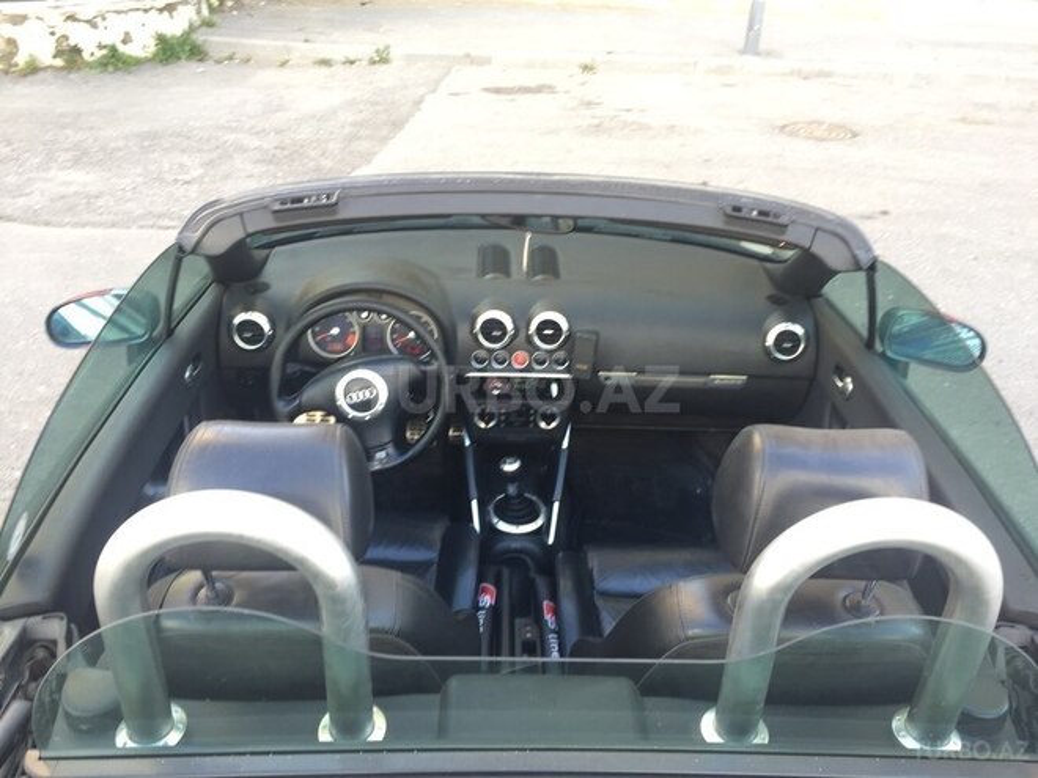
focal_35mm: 29
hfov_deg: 61.7
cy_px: 389
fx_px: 870
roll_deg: -3.6
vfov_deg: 48.2
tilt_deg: -31.2
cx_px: 519
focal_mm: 4.15
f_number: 2.2
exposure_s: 1/50
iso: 32
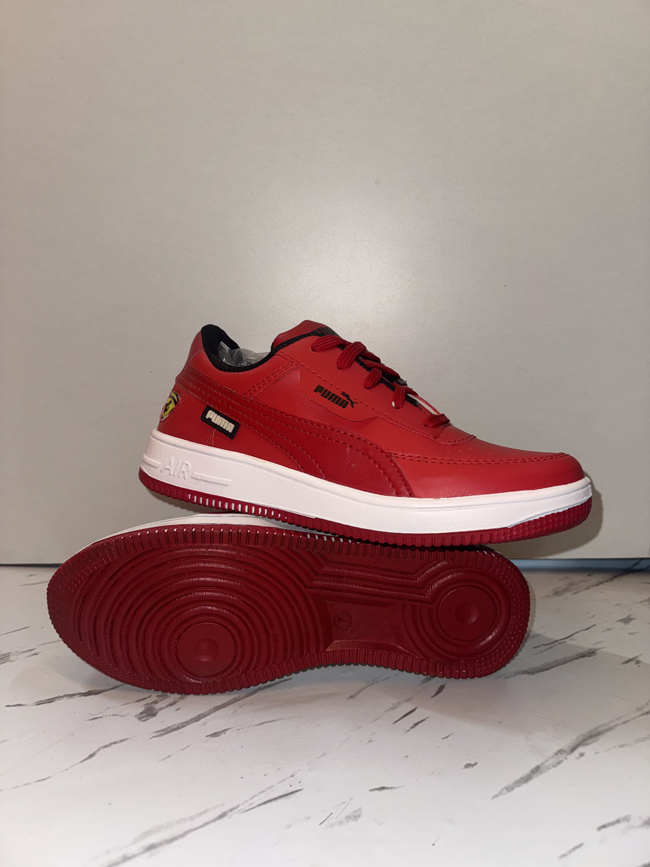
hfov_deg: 56.8
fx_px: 601
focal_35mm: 24
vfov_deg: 71.6
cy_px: 434
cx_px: 325
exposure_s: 1/49
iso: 64
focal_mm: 6.76
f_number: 1.78
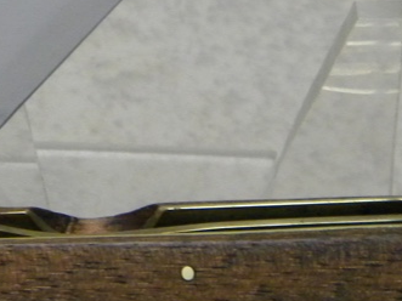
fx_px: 2914
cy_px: -15
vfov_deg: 5.9
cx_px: 143
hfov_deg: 7.9
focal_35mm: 251
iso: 400
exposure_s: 1/33.8
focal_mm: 15.1
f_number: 4.5
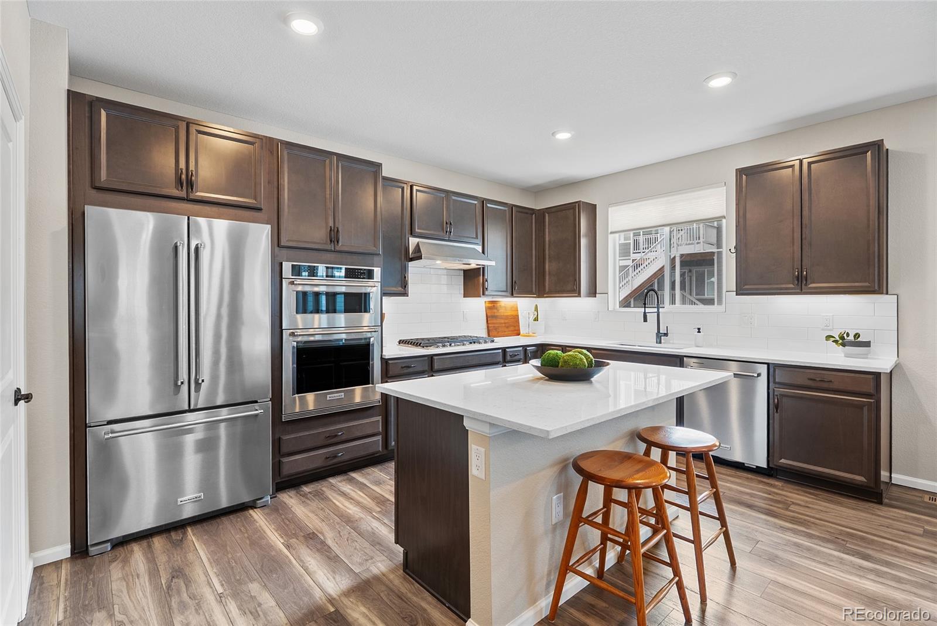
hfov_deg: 93.3
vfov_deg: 70.5
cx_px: 468
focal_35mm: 17
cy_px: 313
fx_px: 443
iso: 250
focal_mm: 17
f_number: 11
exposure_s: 2
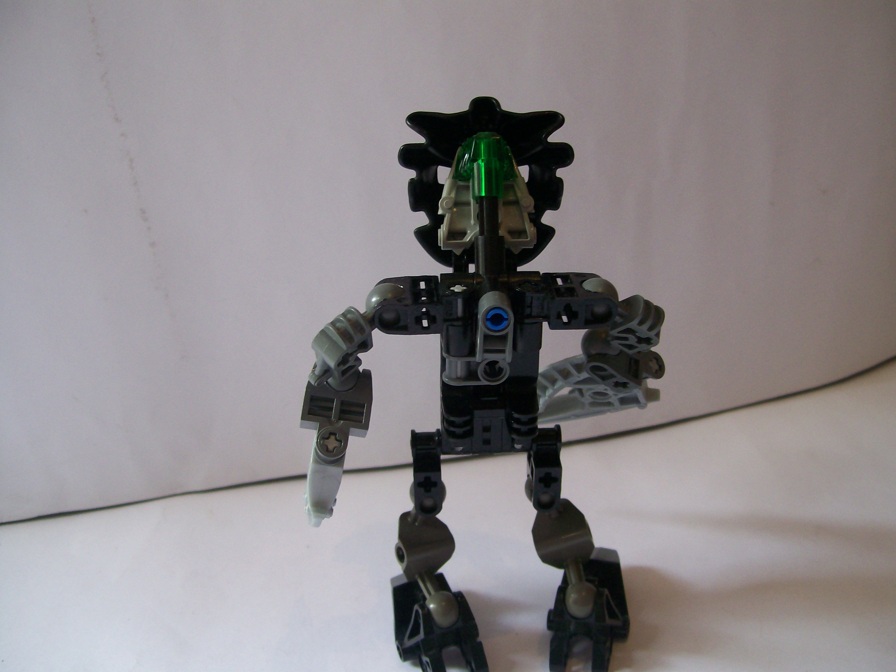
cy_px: 336
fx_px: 932
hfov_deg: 51.4
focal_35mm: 36
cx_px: 448
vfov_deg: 39.7
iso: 87
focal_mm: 6
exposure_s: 1/32
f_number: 2.7
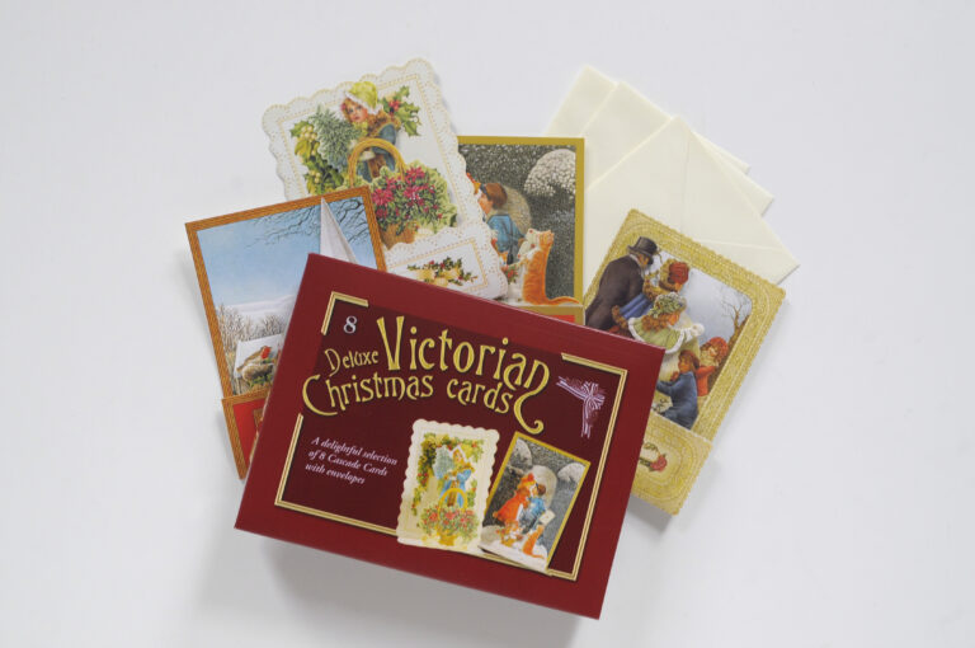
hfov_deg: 46.5
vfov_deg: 31.8
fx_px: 1136
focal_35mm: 42
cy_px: 324
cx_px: 488
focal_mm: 28
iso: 400
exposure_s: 1/30
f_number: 8
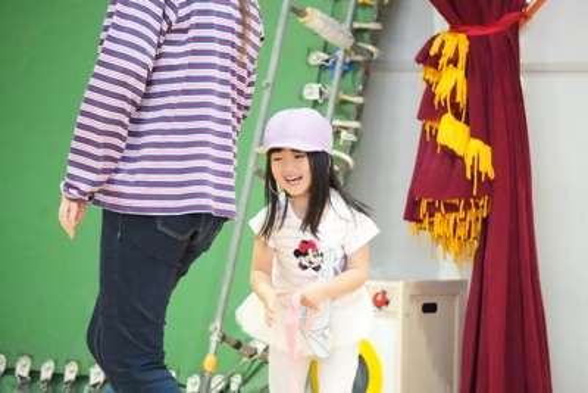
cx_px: 294
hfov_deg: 9.7
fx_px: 3456
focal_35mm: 212
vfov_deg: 6.5
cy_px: 196
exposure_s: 1/640
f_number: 5.6
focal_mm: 141
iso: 25600
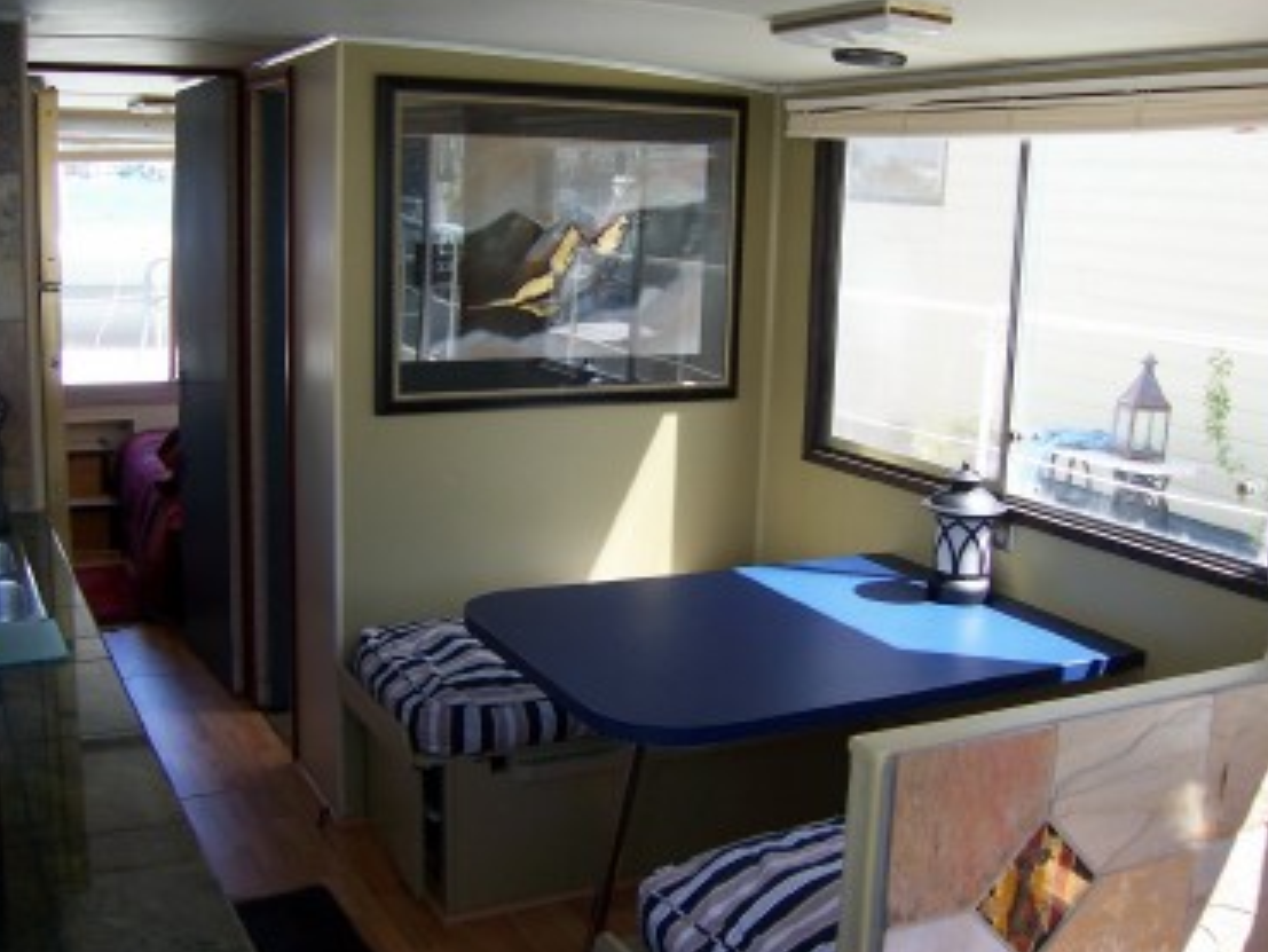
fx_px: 1429
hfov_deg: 47.8
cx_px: 663
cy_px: 454
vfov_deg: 36.8
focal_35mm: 39
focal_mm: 6
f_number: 3
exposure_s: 1/125
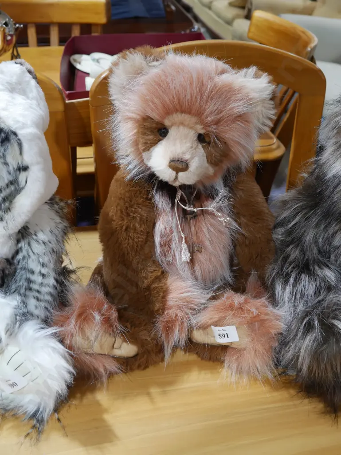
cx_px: 170
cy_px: 228
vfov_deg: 46.8
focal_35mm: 40
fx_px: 525
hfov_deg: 36.0
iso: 640
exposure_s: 1/60
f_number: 4.5
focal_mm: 20
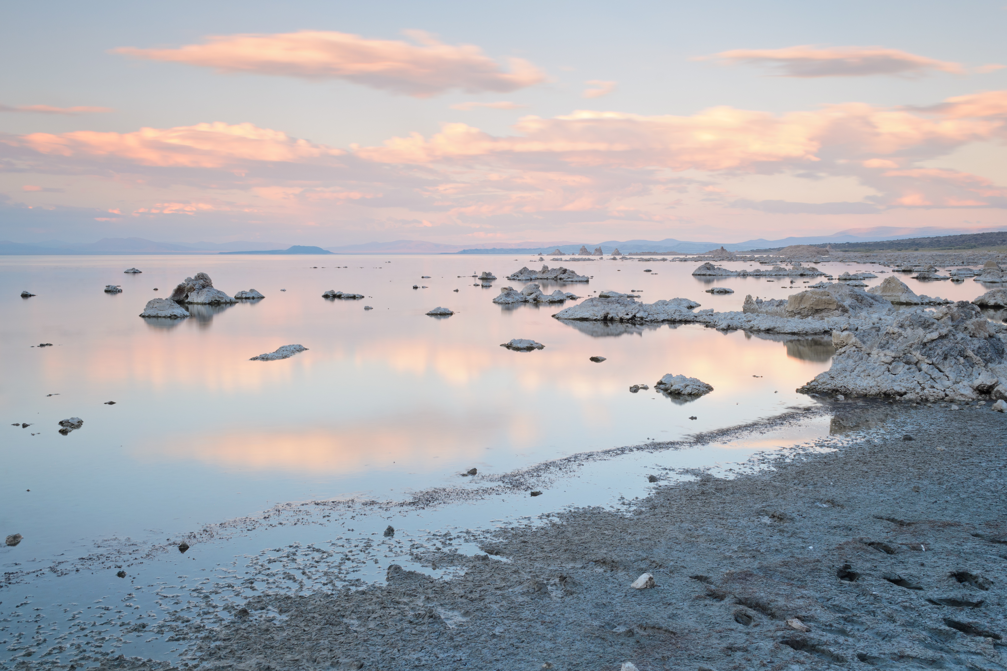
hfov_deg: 57.2
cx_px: 504
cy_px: 336
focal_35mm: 33
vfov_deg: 40.0
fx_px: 923
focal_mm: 22
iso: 100
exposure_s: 30
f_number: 11
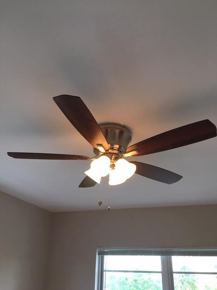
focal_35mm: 29
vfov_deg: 61.7
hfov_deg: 48.2
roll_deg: -1.3
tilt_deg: +27.1
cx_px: 108
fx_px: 242
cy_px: 145
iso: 32
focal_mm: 4.15
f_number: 2.2
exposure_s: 1/30
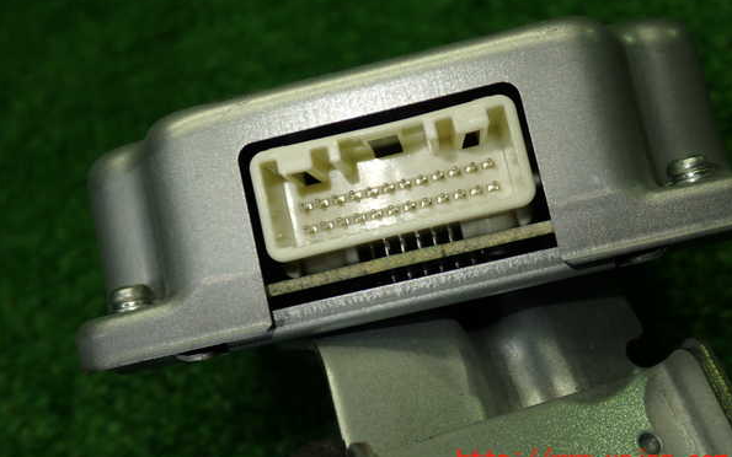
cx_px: 365
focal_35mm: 47
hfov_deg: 42.6
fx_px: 938
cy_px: 200
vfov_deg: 27.4
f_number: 2.9
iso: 125
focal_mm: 7.84
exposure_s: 1/80
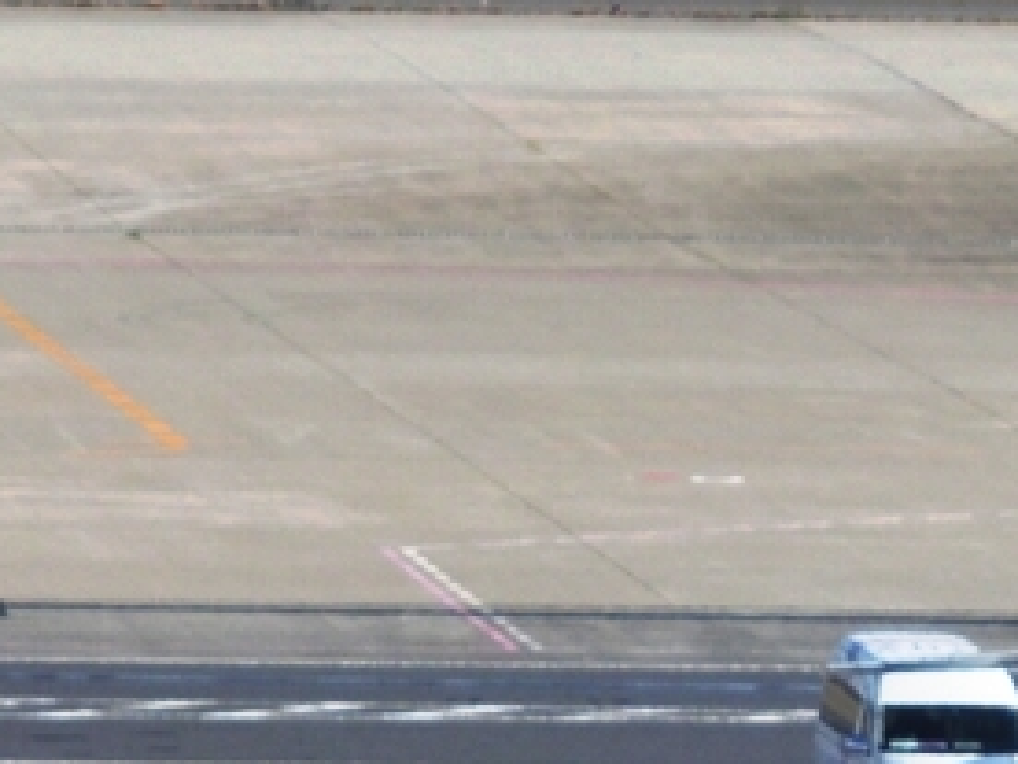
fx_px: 25615
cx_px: 929
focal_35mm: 871
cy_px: 664
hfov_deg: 2.3
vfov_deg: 1.7
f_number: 5.9
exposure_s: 1/500
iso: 100
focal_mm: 53
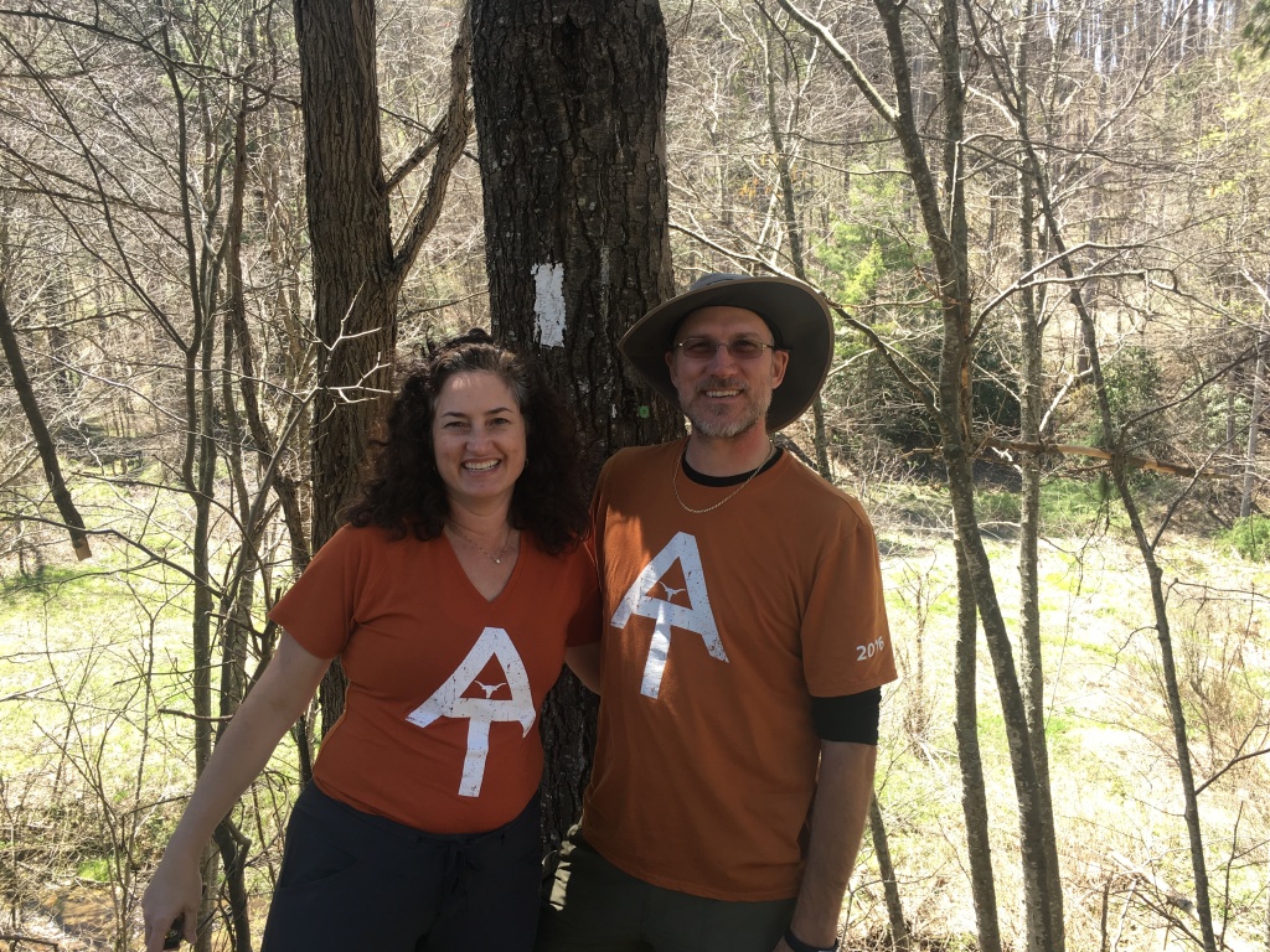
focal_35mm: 29
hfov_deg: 61.7
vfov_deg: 48.2
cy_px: 476
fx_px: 1064
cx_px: 635
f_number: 2.2
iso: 25
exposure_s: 1/125
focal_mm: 4.15
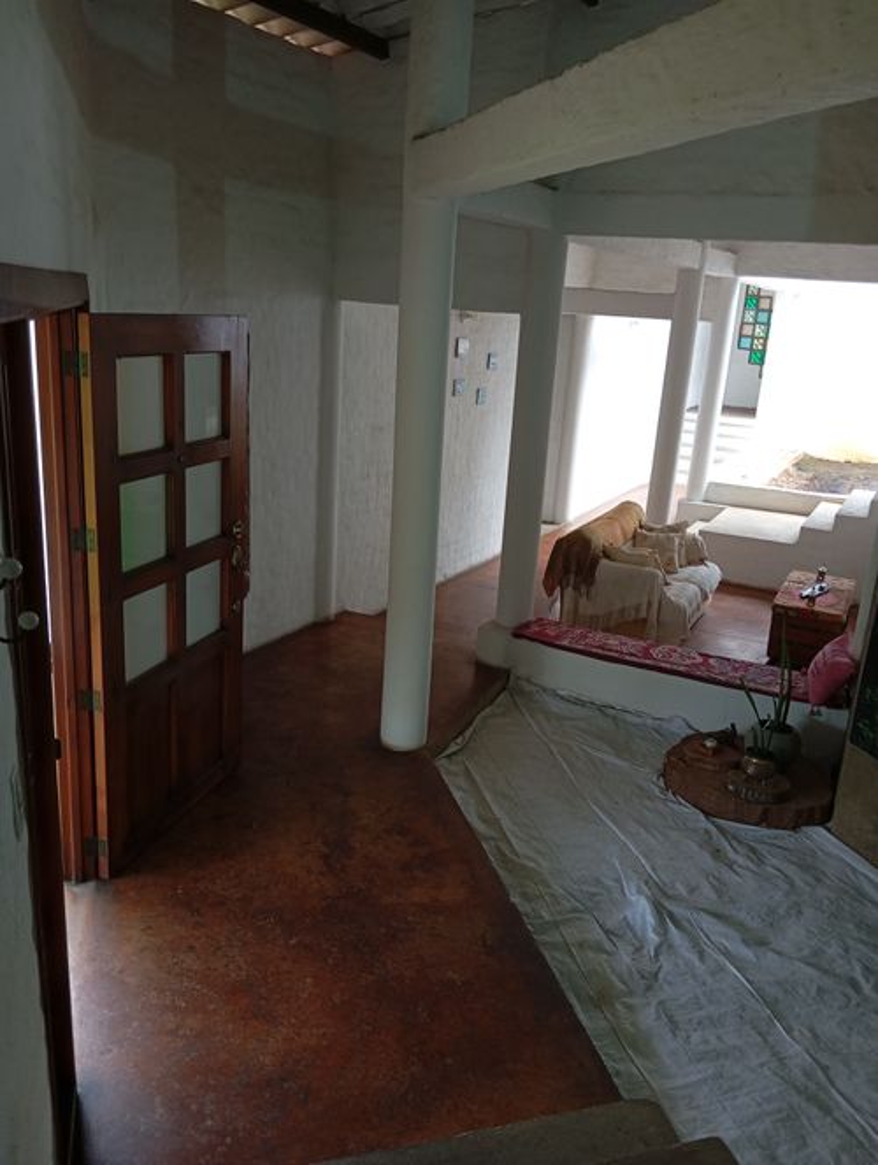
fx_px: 945
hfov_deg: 49.9
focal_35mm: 28
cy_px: 582
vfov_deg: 63.4
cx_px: 439
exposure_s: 1/60
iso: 546
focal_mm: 4.22
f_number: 1.8
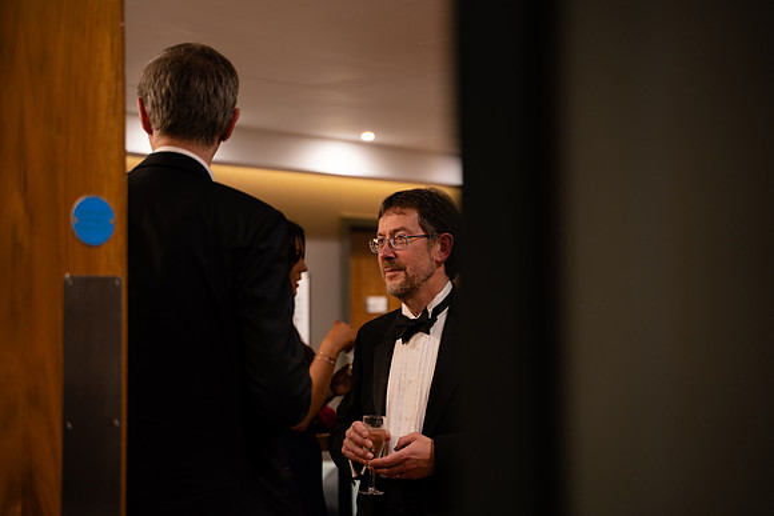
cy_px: 258
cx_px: 387
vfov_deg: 18.2
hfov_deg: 27.0
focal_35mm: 75
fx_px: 1613
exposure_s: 1/40
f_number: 2.8
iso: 1250
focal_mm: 75
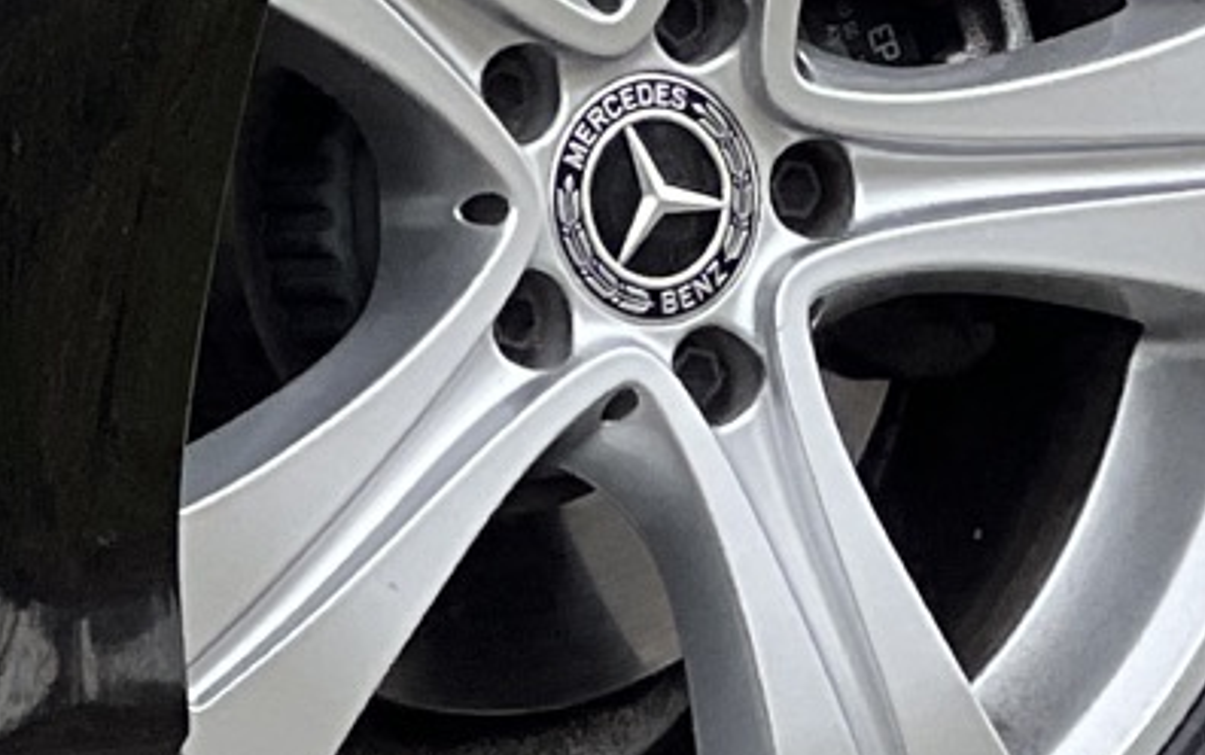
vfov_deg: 2.9
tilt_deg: -1.1
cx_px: 904
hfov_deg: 4.6
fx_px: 15016
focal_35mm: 457
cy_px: -881
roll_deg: -2.1
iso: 32
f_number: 2.8
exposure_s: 1/121
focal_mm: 9
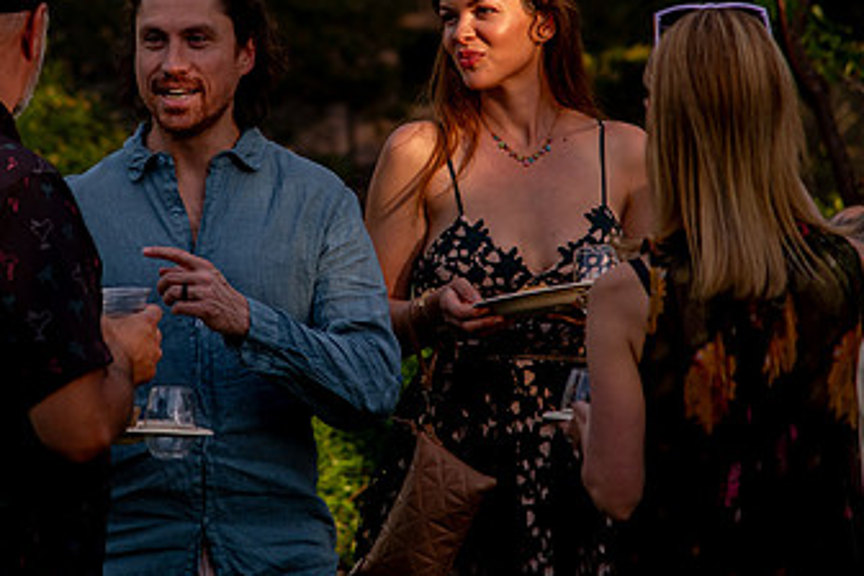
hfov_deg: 8.4
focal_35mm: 244
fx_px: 5856
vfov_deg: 5.6
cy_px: 112
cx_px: 314
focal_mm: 120
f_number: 4
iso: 1000
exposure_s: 1/1600
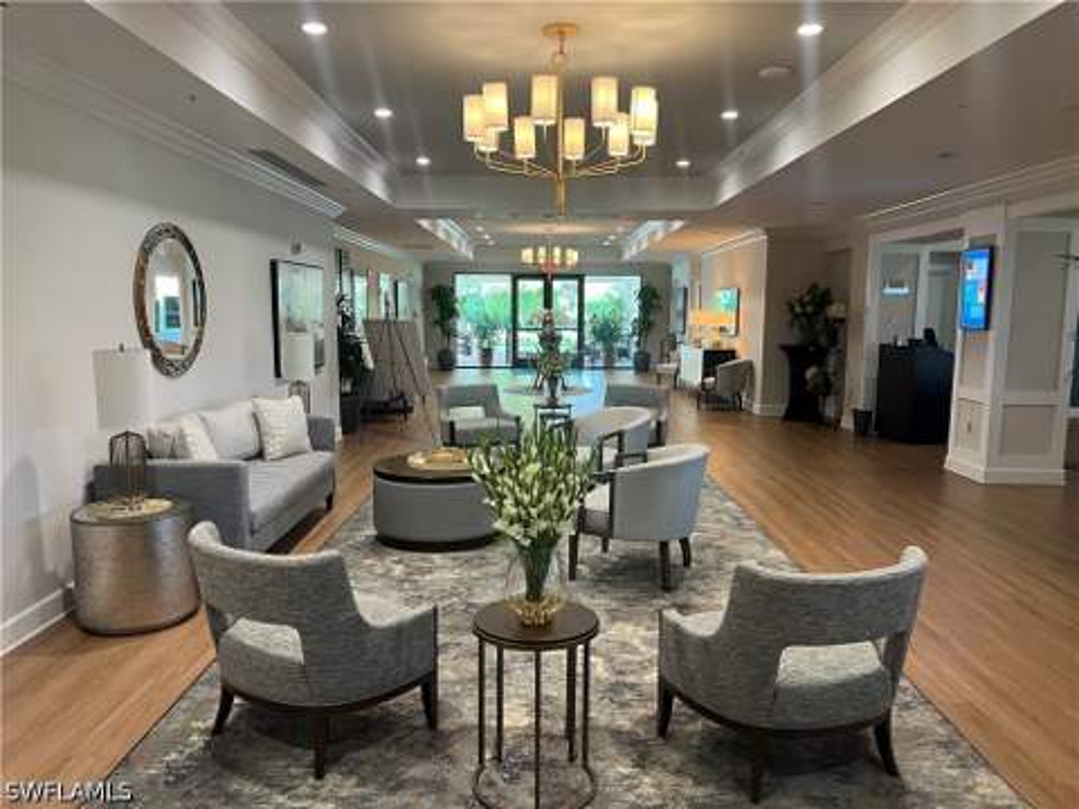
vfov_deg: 53.1
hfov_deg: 67.3
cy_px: 404
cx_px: 540
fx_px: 810
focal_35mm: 26
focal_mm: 5.7
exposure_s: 1/60
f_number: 1.5
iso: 200
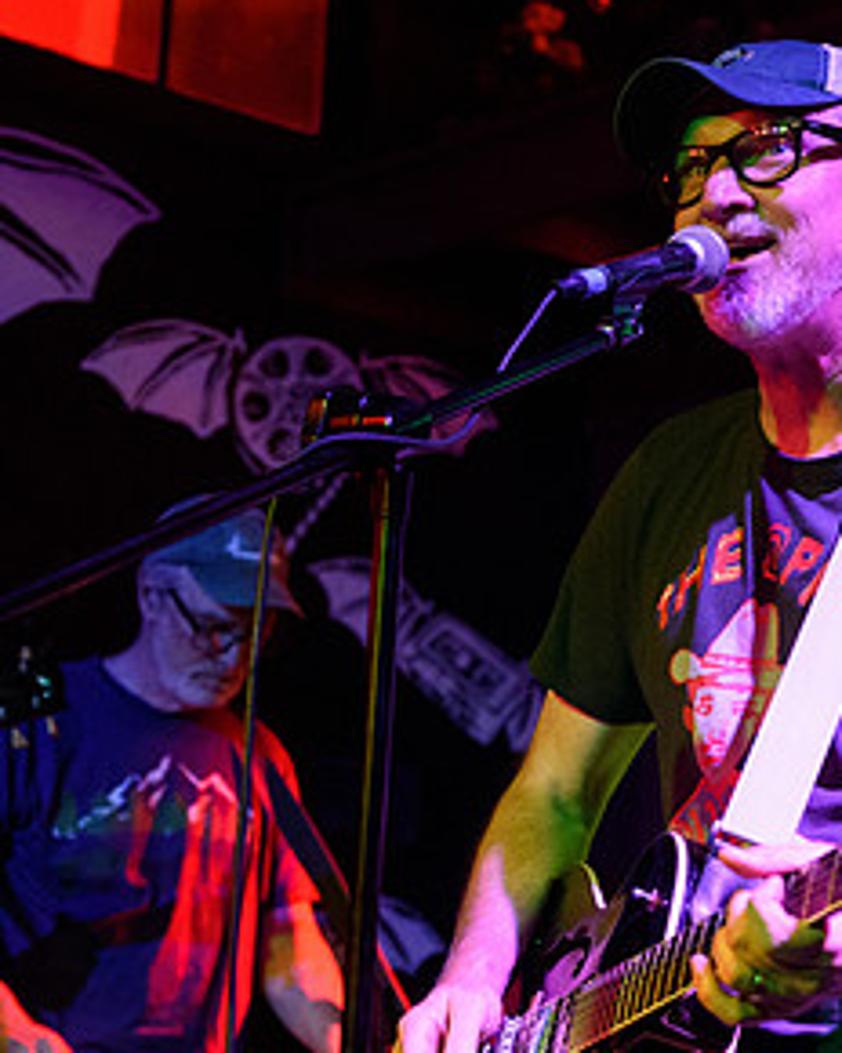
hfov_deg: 17.0
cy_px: 594
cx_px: 269
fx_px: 2803
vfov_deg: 21.3
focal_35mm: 90
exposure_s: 1/80
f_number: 3.2
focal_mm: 48
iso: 3200
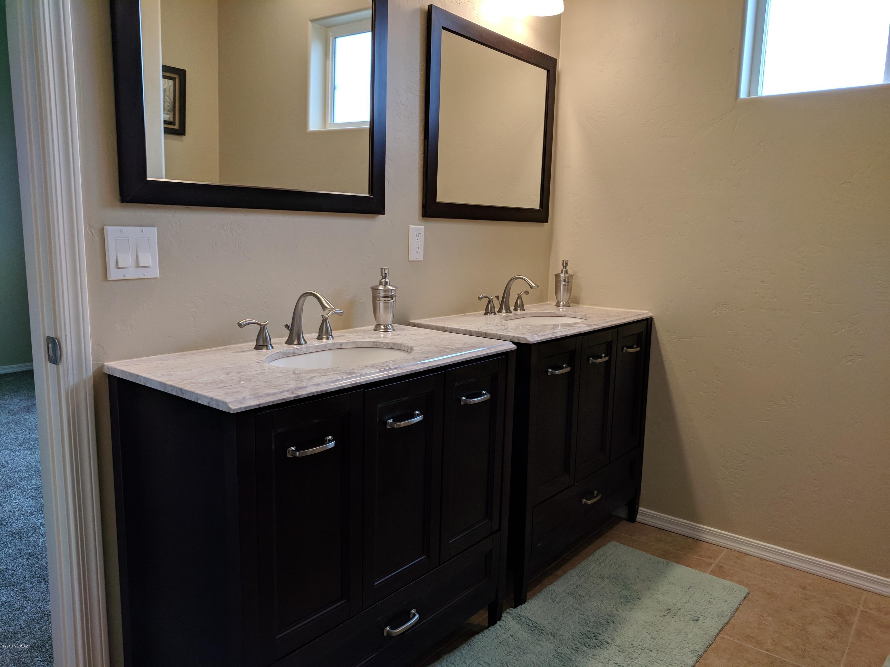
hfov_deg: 67.3
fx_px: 668
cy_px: 334
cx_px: 445
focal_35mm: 26
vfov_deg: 53.1
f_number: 2
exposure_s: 1/120
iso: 101
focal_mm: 4.67
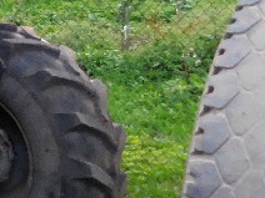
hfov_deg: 13.9
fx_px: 850
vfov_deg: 13.0
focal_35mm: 111
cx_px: -320
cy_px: -36
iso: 400
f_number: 3
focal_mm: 4
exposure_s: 1/25
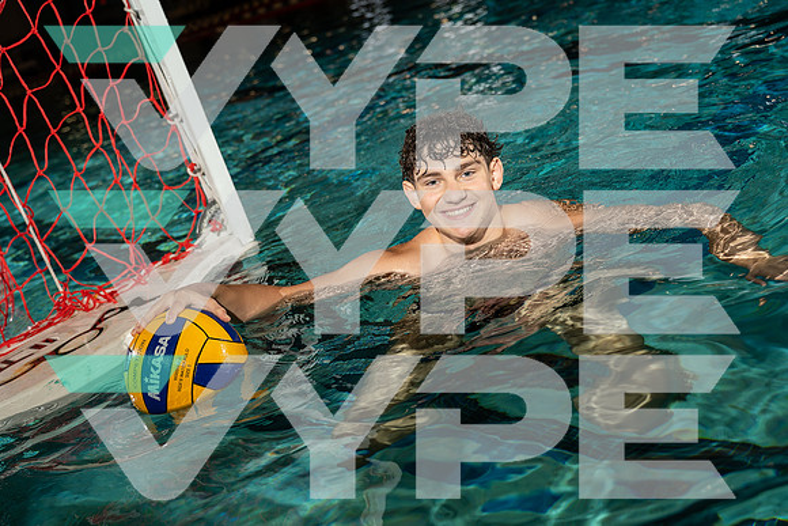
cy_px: 263
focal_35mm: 45
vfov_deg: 29.9
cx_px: 394
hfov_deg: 43.6
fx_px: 985
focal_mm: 45
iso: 100
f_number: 4
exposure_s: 1/250
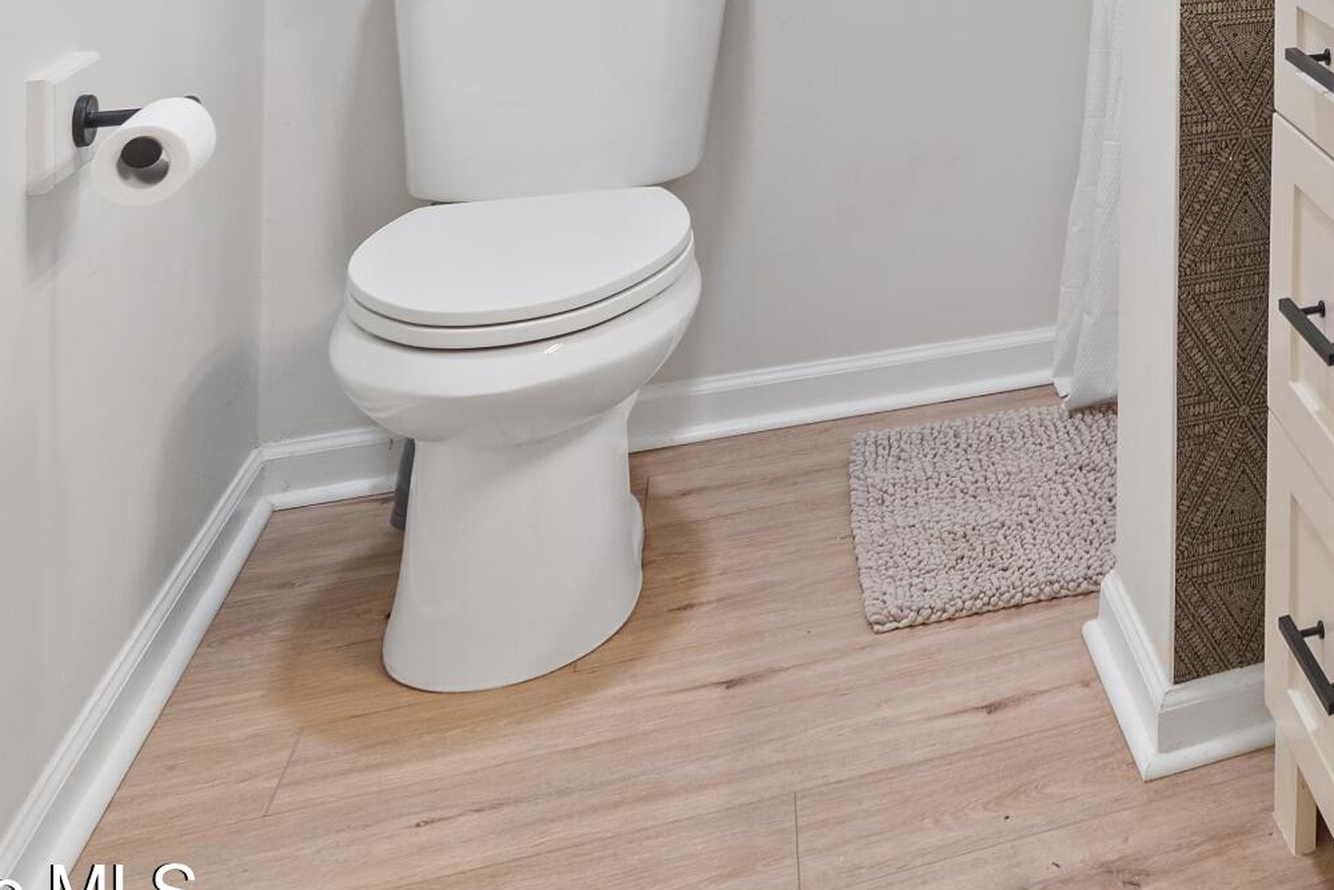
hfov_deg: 34.3
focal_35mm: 45
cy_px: -319
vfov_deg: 25.1
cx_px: 1630
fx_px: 1668
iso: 100
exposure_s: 1/4
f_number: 4.5
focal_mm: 10
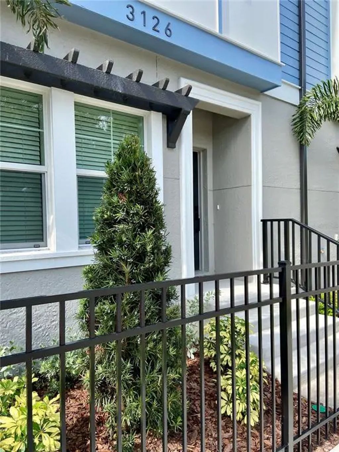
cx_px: 170
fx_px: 339
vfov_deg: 67.3
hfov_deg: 53.1
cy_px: 226
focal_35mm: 26
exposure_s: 1/767
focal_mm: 4.25
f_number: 1.8
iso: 32
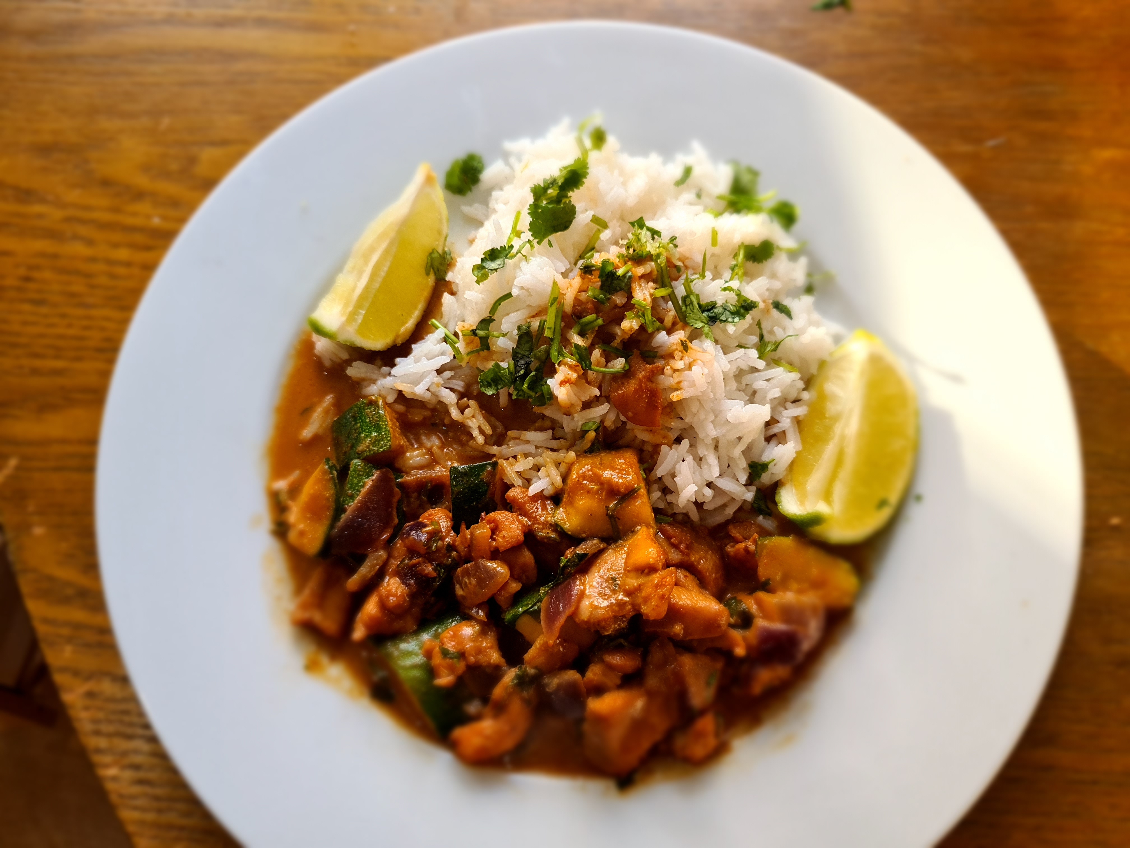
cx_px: 565
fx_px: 849
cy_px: 424
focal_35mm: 26
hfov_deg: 67.3
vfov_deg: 53.1
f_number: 1.8
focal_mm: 5.4
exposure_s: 1/100
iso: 100
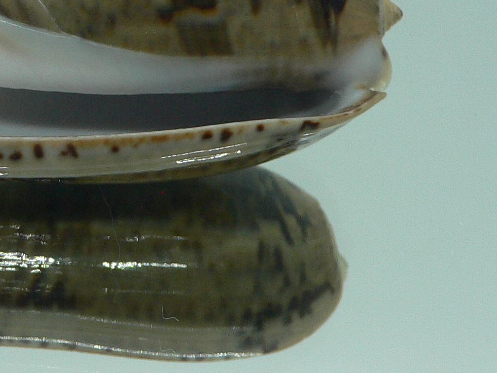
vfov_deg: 20.9
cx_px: 107
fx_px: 1005
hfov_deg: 27.3
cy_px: 119
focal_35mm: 70
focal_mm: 4.6
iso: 100
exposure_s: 1/60
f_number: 2.8
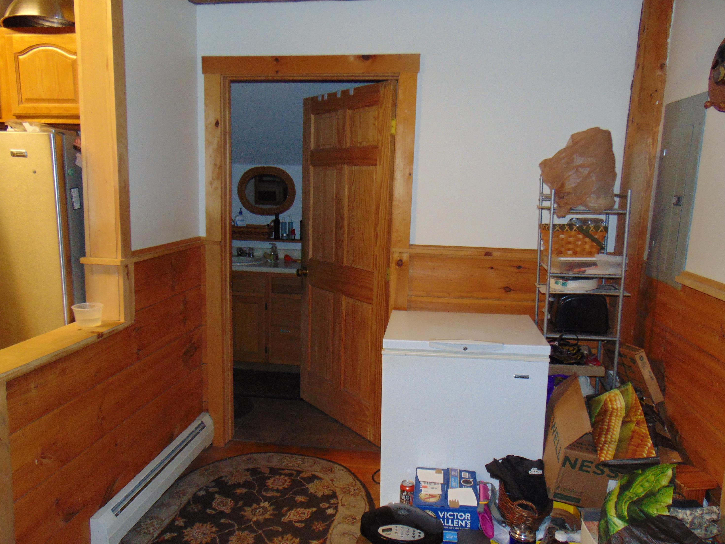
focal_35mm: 26
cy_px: 280
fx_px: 545
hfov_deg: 67.3
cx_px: 354
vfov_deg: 53.0
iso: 200
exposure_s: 1/30
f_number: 3
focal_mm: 4.5
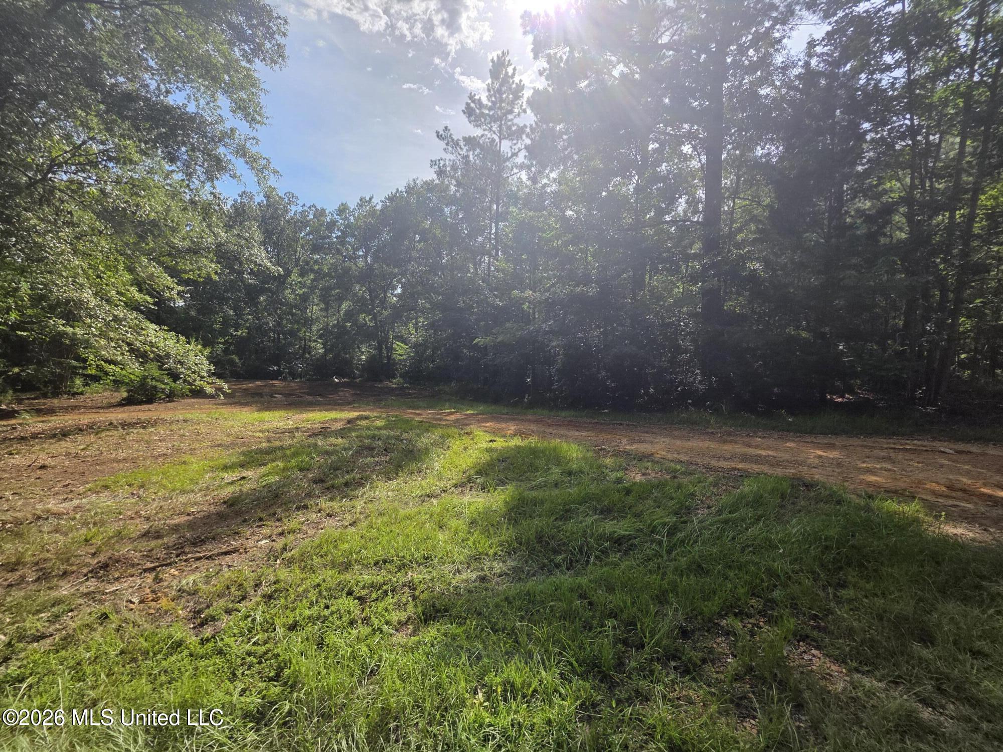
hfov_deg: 106.2
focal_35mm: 13
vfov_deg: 89.9
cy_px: 376
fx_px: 377
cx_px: 502
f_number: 1.9
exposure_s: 1/2005
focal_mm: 2.2
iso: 40
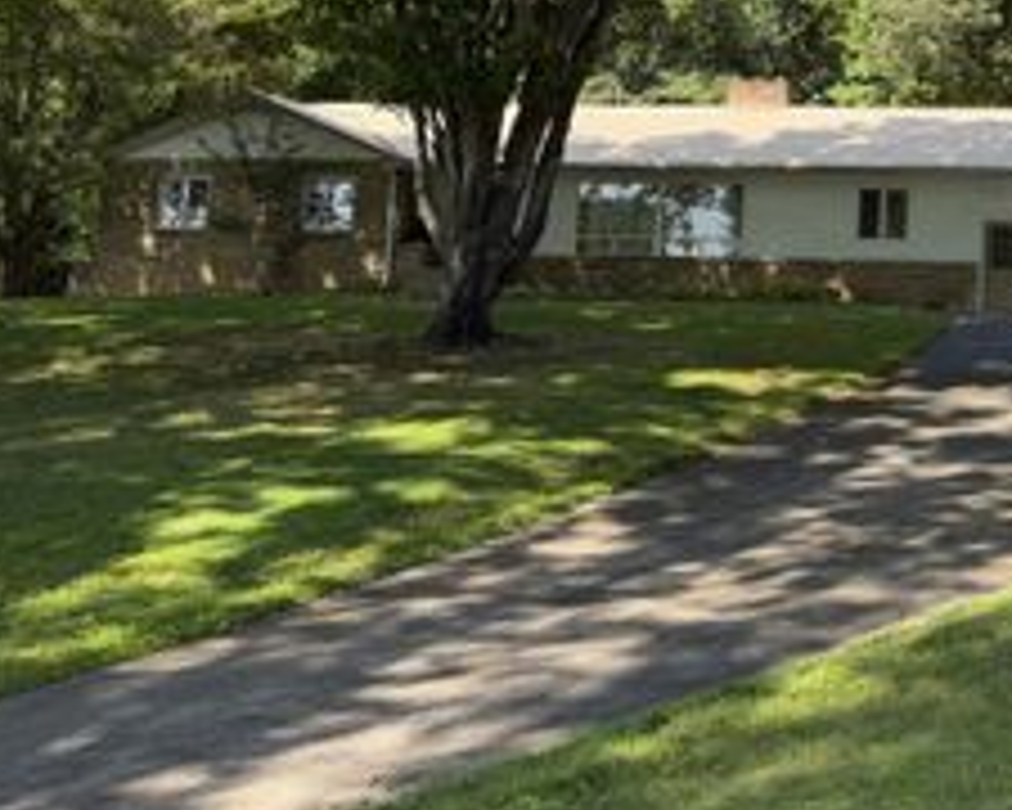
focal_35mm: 52
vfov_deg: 28.1
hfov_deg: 33.0
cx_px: 1016
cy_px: 97
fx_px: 1557
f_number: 1.78
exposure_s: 1/1522
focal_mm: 6.76
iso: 100
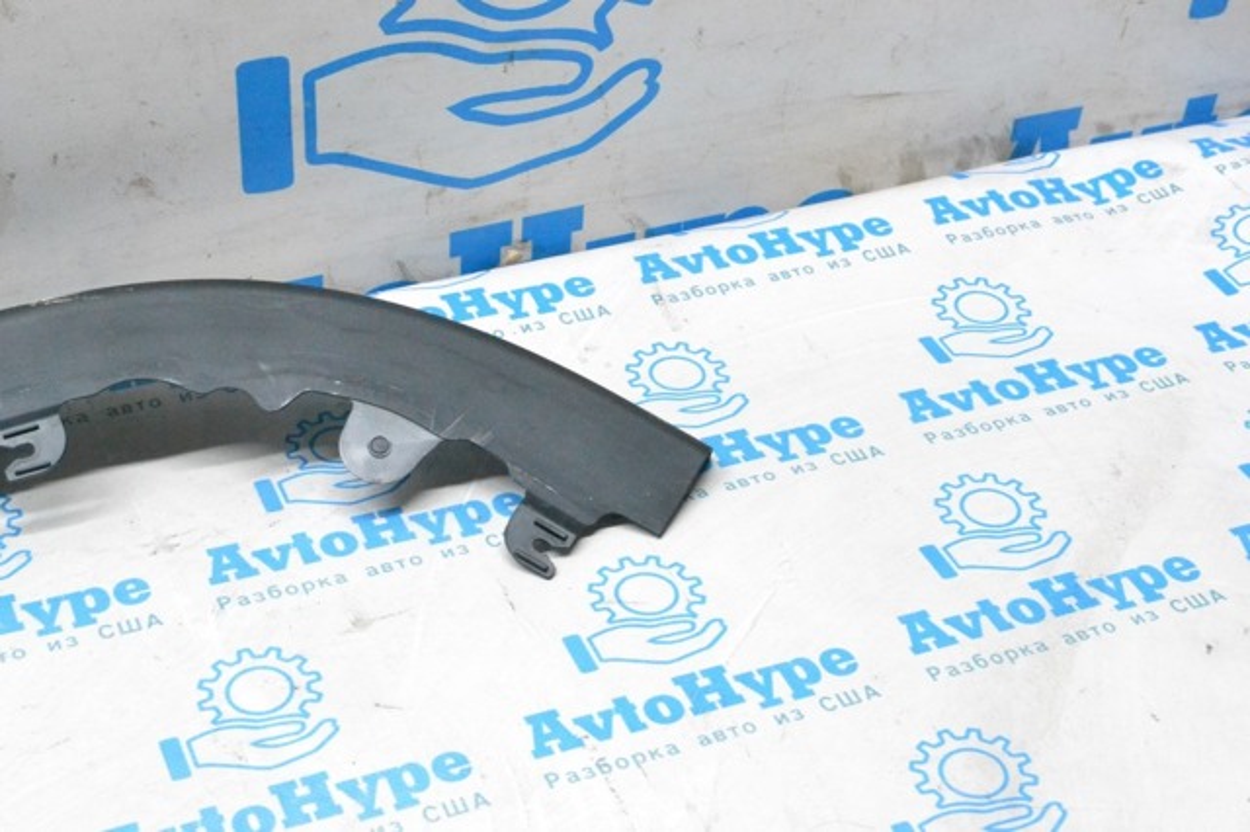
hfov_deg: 30.5
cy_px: 416
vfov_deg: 20.6
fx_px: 2290
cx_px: 625
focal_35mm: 66
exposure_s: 1/160
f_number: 9
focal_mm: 44
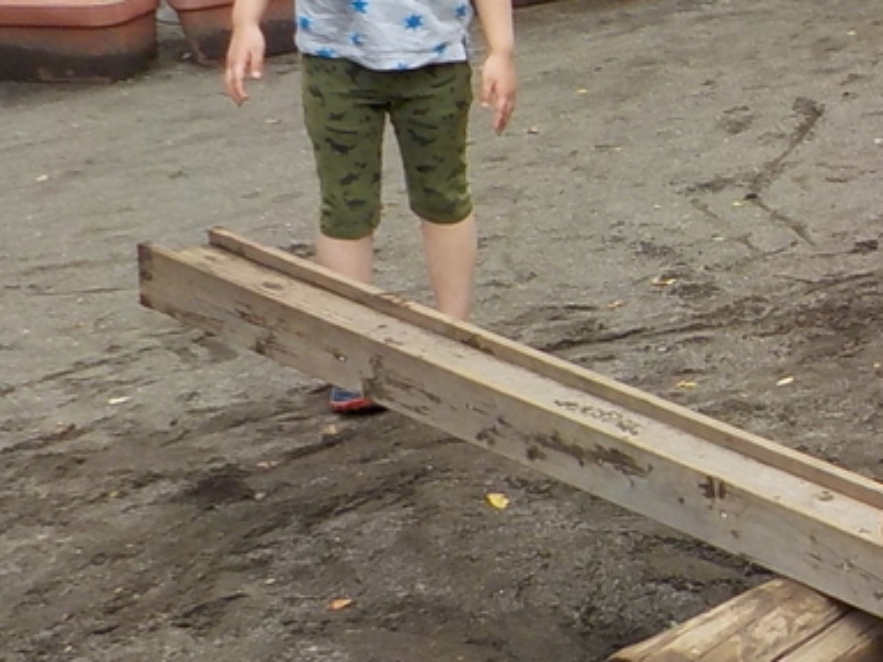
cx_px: 1203
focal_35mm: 94
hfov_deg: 19.0
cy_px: 231
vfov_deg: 15.7
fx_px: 2397
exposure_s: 1/320
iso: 125
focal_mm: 4.1
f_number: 3.3
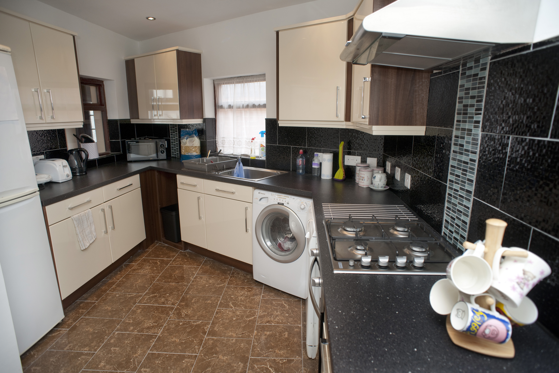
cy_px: 186
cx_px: 280
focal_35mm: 20
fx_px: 311
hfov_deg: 84.0
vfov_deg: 61.9
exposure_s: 1/50
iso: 200
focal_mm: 20
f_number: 4.5
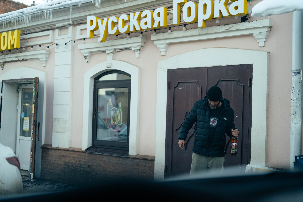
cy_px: 101
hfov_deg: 39.6
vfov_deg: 27.0
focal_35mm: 50
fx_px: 421
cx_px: 152
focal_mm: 50
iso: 100
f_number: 1.2
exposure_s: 1/400
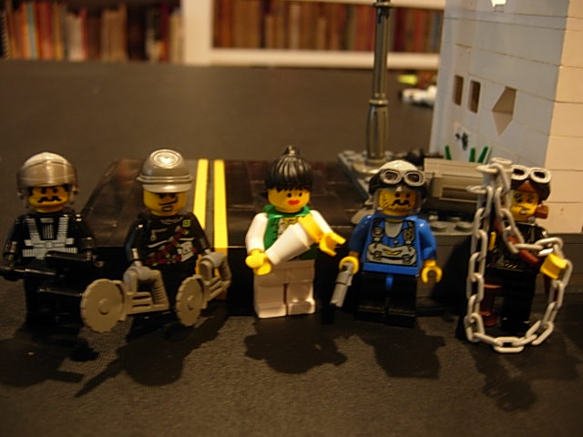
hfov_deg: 51.4
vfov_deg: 39.7
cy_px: 218
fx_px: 606
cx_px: 292
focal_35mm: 36
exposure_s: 1/4
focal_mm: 7.5
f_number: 2.7
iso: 102
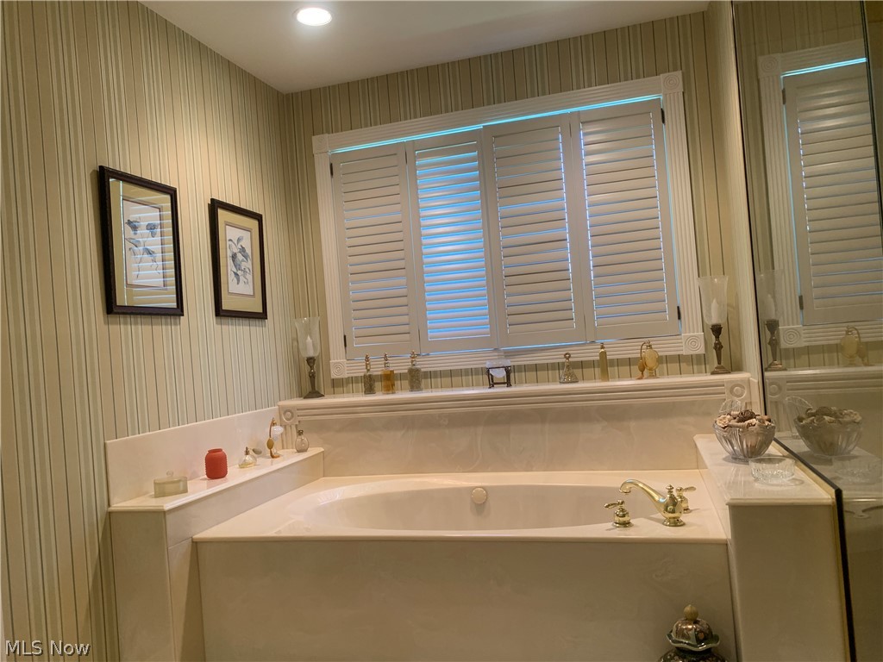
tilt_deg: +0.4
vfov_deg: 53.1
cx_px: 442
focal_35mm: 26
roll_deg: +3.5
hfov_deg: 67.3
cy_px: 331
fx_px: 663
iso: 80
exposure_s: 1/60
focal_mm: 4.25
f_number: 1.8
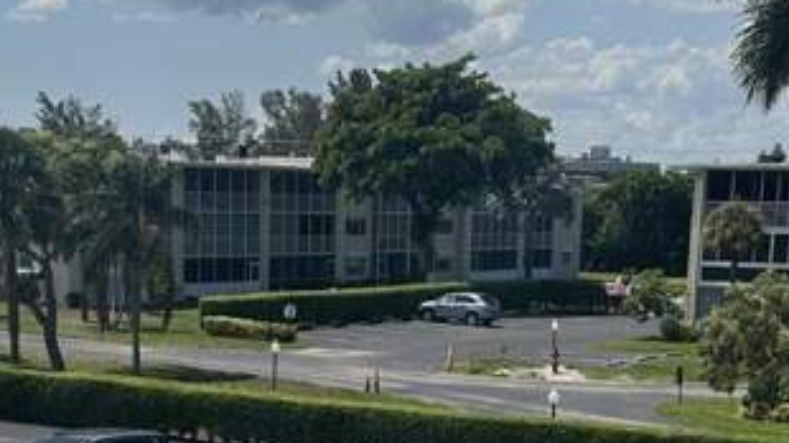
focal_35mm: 90
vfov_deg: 12.8
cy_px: 631
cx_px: 382
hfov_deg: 23.7
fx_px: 1882
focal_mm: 6.86
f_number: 1.78
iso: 80
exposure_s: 1/7042
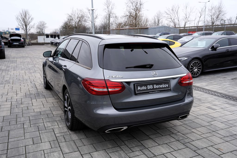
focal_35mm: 32
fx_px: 211
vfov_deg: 41.1
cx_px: 118
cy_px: 79
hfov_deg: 58.7
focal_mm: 32
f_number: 5
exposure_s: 1/125
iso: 100
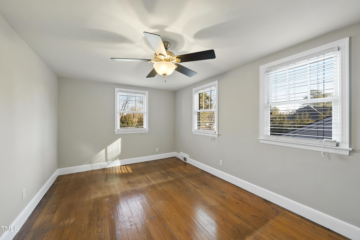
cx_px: 180
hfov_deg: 104.2
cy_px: 120
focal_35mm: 14
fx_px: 140
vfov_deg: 81.3
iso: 400
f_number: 7.1
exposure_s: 1/8
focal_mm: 14
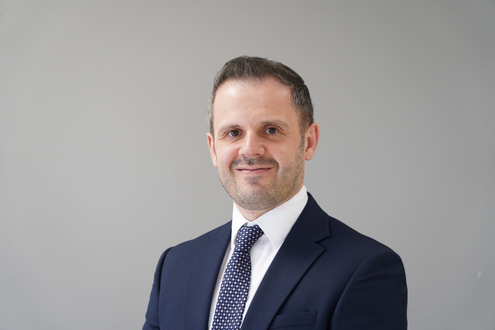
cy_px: 165
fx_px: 1265
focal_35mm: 92
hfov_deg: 22.1
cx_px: 248
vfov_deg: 14.9
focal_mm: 92
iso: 1250
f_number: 4.5
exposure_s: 1/100
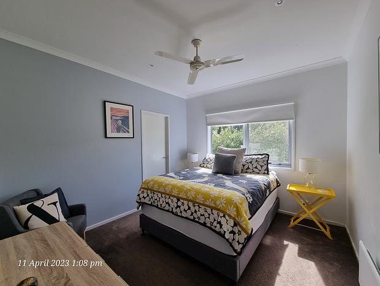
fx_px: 143
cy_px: 143
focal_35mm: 13
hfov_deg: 106.1
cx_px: 190
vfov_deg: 90.1
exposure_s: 1/103
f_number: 2.2
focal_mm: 2.2
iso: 50
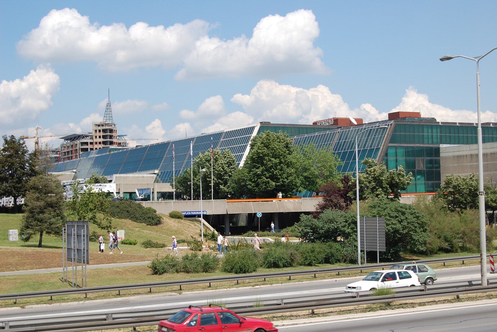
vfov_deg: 22.6
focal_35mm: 60
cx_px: 248
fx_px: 828
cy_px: 166
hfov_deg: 33.4
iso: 200
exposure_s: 1/400
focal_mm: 40
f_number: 10
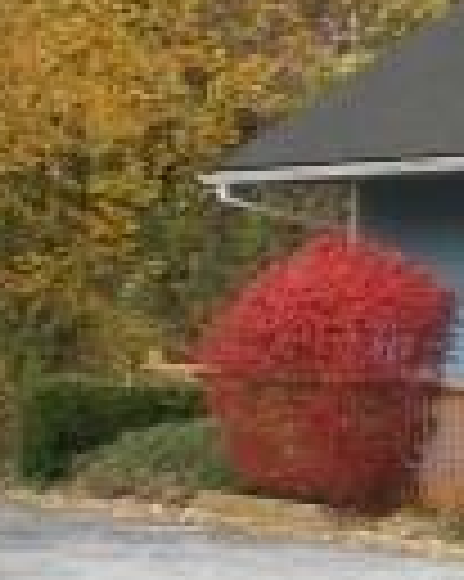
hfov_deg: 8.2
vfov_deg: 10.5
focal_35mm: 184
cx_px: 761
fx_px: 3162
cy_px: 144
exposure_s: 1/100
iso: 64
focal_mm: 6.3
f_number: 4.6
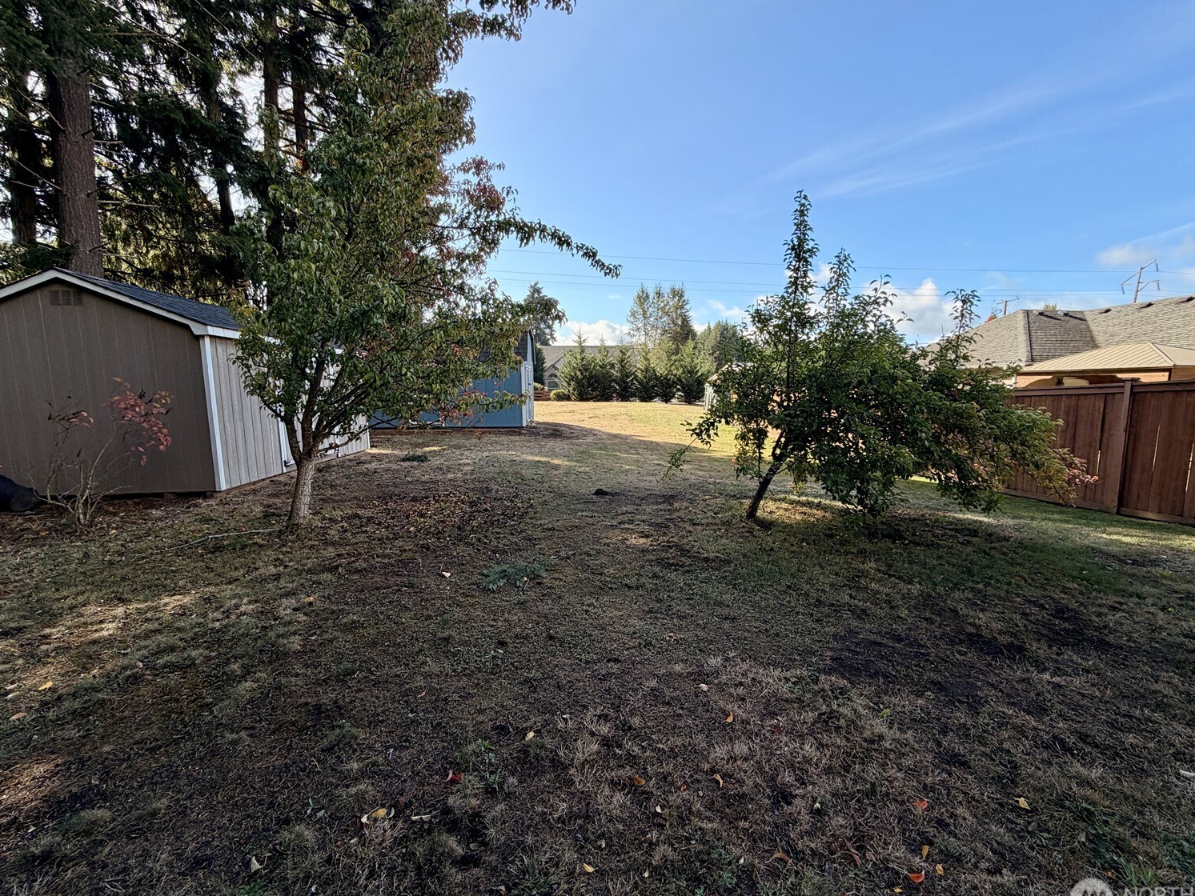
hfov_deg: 98.0
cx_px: 637
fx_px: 518
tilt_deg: -6.9
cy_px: 452
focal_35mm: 15
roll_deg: +0.2
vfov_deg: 81.8
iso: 40
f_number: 2.2
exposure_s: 1/531
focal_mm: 2.22
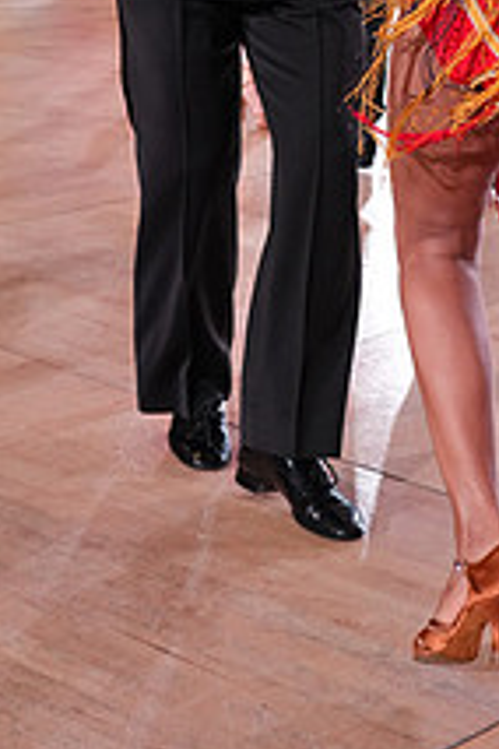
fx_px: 2037
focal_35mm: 98
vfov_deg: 19.5
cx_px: 283
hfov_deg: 14.0
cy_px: -162
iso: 2500
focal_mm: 36
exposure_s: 1/500
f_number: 4
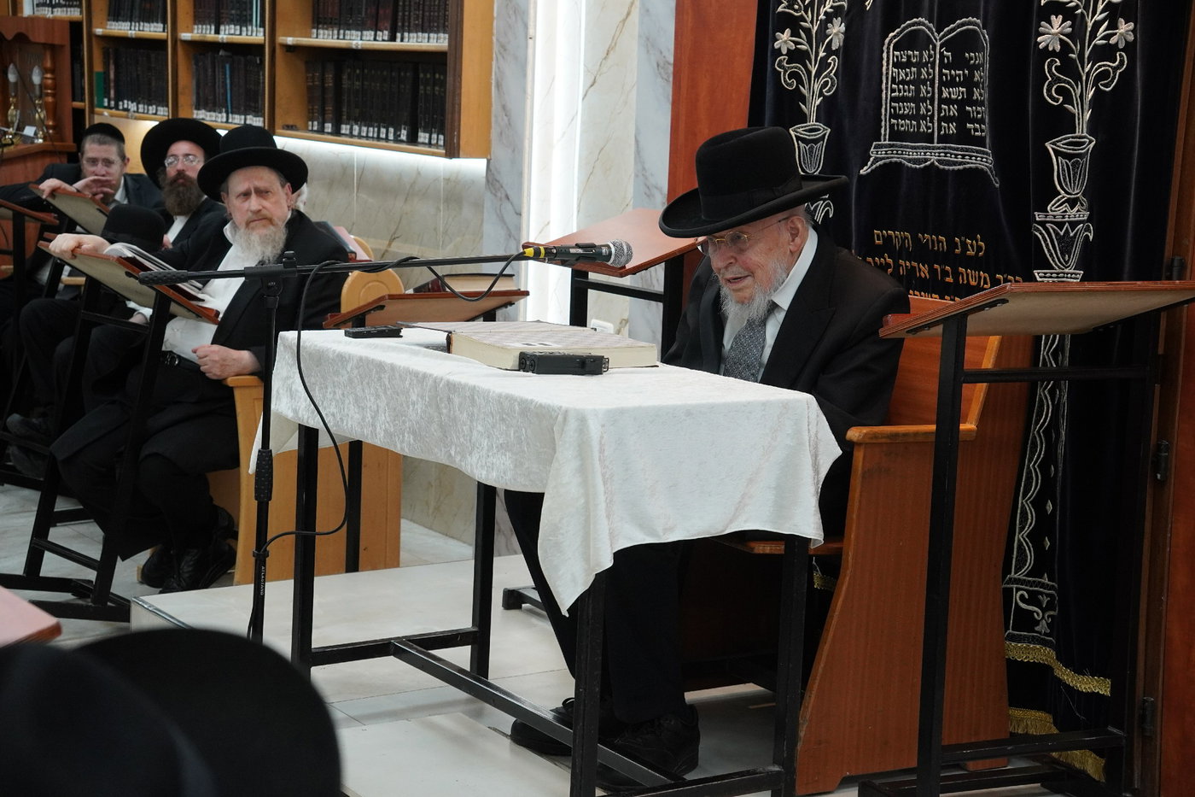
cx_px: 598
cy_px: 398
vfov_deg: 22.3
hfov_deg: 32.9
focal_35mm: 61
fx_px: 2021
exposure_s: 1/200
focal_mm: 40.6
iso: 1250
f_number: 5.6
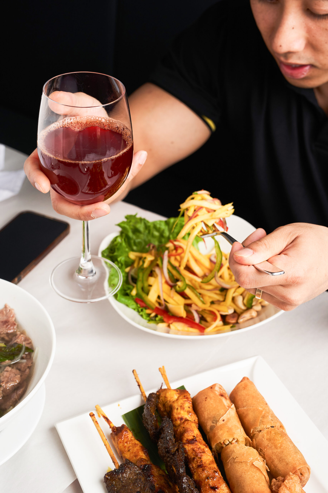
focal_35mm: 50
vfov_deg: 39.6
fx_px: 683
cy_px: 246
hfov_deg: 27.0
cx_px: 164
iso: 400
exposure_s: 1/250
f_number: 6.3
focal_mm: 50
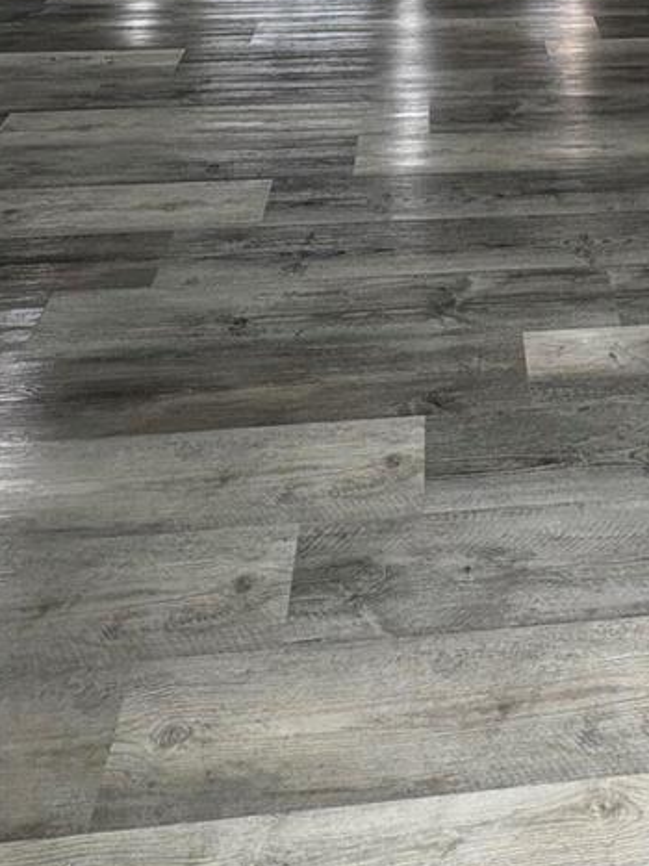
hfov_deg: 38.2
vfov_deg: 36.6
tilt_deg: -10.0
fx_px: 900
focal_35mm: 36
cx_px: 519
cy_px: -221
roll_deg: -1.4
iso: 160
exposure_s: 1/120
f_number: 2.2
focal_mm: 2.22
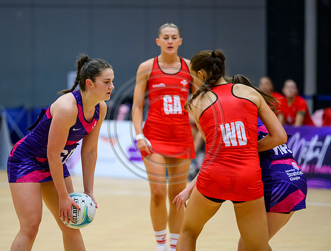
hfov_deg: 8.1
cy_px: 131
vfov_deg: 6.1
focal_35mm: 245
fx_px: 2349
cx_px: 120
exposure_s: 1/1250
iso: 5000
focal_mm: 200
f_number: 2.8
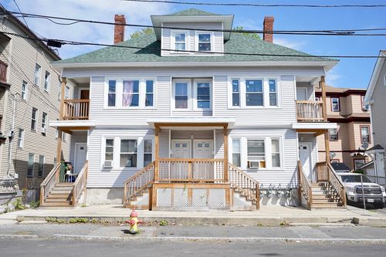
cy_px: 128
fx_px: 236
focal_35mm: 22
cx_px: 193
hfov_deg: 78.6
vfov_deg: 57.2
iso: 100
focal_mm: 22
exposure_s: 1/200
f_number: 8
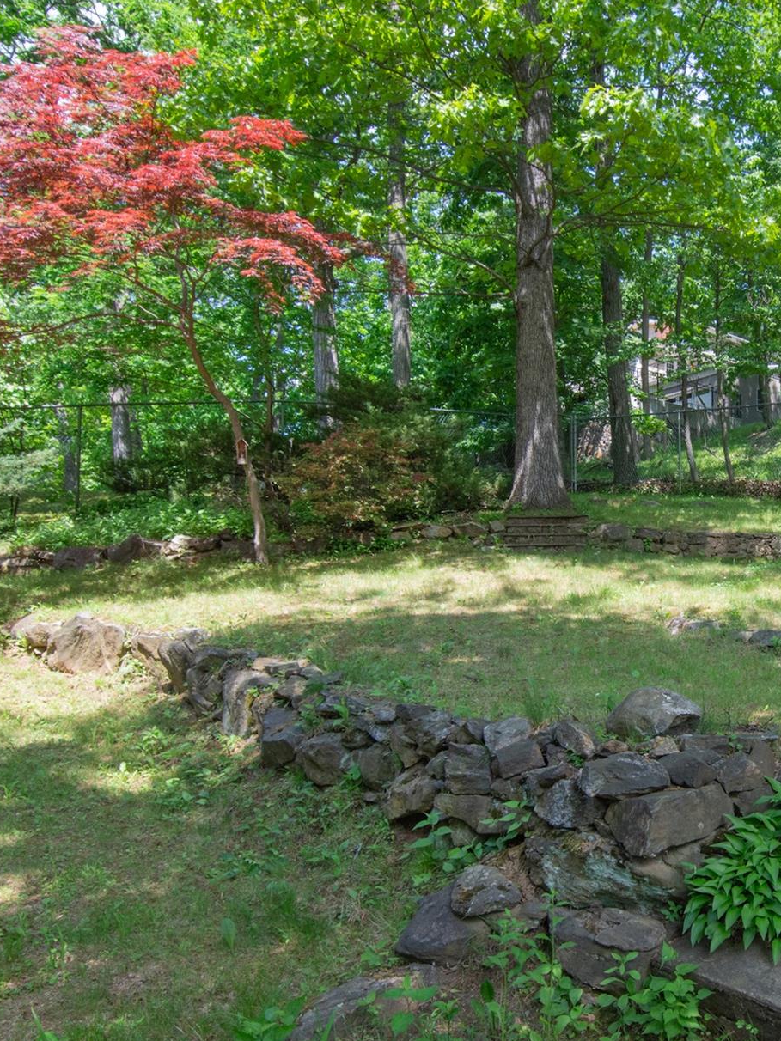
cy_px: 566
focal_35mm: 27
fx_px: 807
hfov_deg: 47.4
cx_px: 677
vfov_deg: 65.6
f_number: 11
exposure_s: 1/125
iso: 640
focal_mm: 11
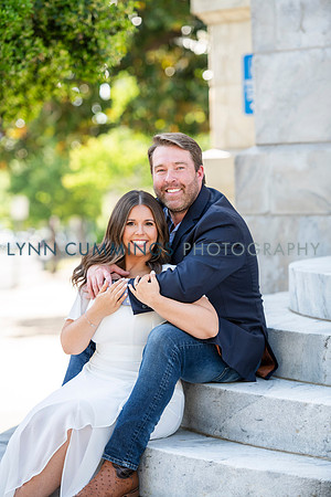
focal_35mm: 135
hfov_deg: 10.2
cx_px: 166
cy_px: 248
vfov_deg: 15.2
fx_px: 1862
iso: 400
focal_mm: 135
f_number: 3.5
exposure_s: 1/800
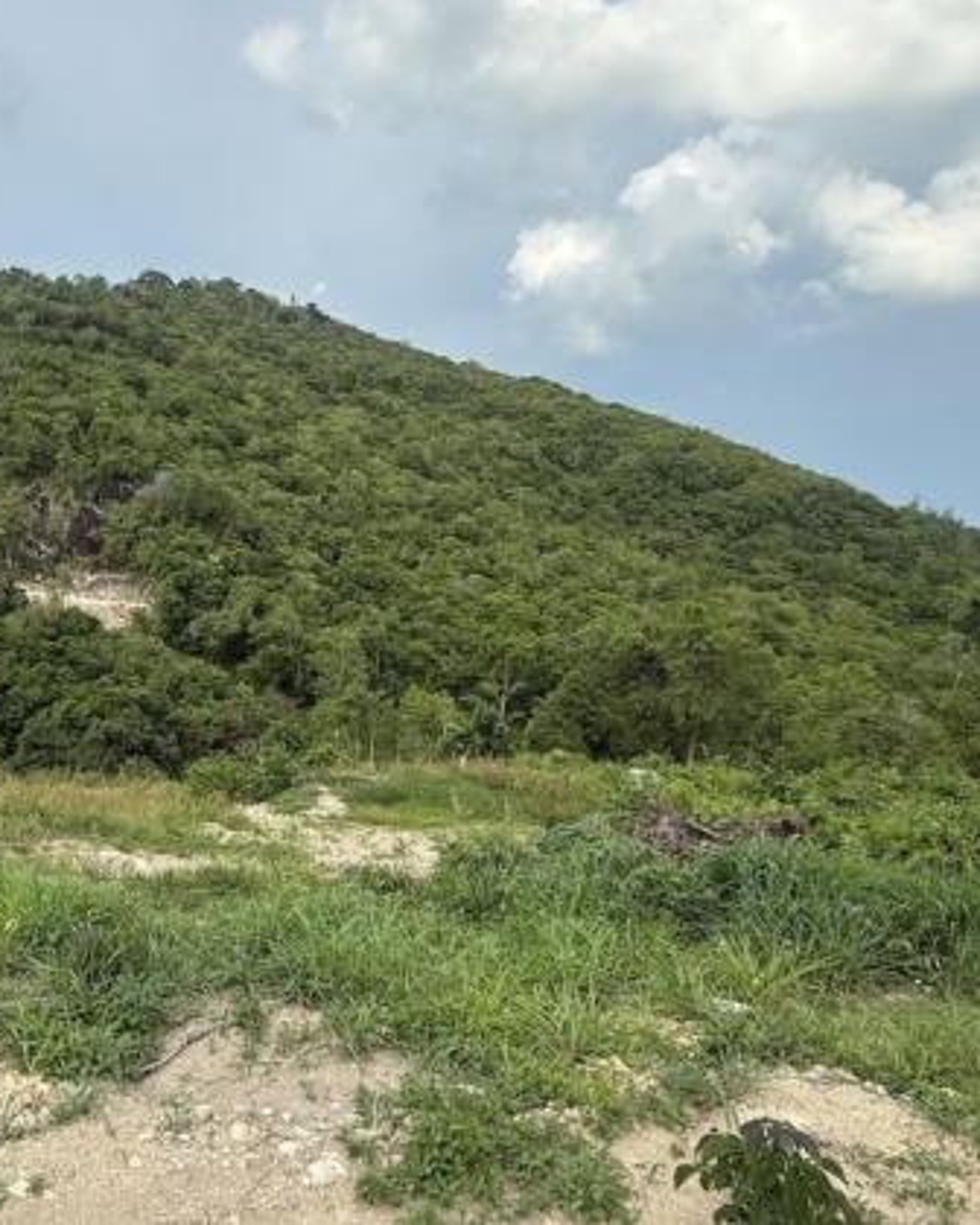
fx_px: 689
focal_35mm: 19
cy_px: 589
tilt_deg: -2.7
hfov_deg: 66.5
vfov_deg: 83.2
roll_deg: -0.7
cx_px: 248
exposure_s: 1/585
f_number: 2.2
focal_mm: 2.22
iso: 64
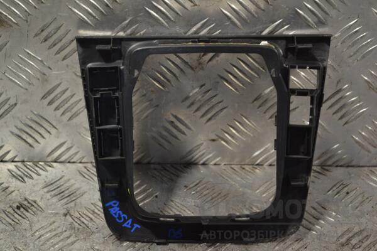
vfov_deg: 16.6
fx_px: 864
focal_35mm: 82
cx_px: 188
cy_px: 126
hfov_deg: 24.6
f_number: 5.6
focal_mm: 55
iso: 450
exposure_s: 1/60
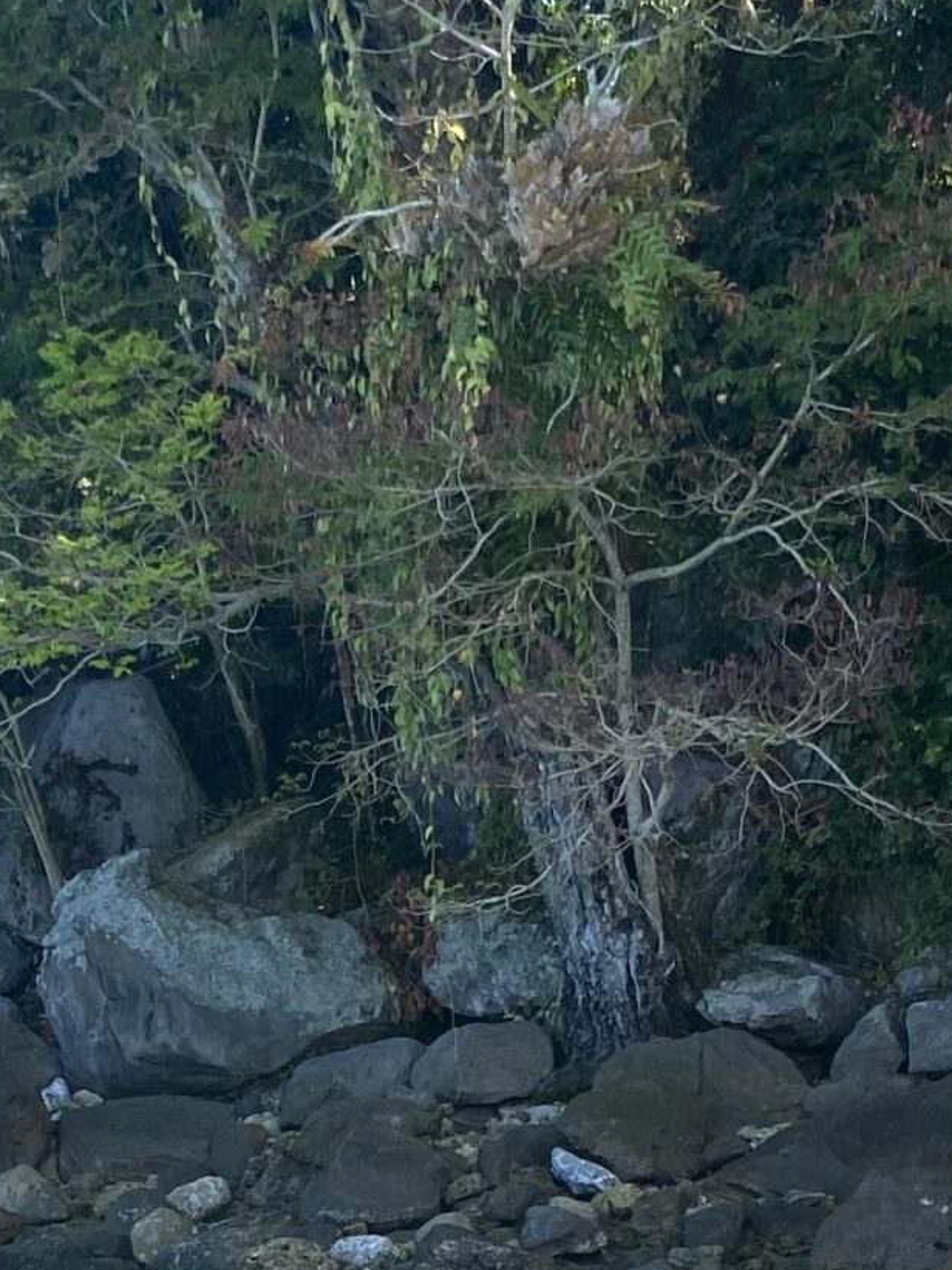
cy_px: 1639
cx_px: -15
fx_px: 2972
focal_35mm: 81
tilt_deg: -10.5
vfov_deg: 21.8
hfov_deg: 17.7
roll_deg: +1.2
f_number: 1.8
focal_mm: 4.25
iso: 32
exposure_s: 1/702
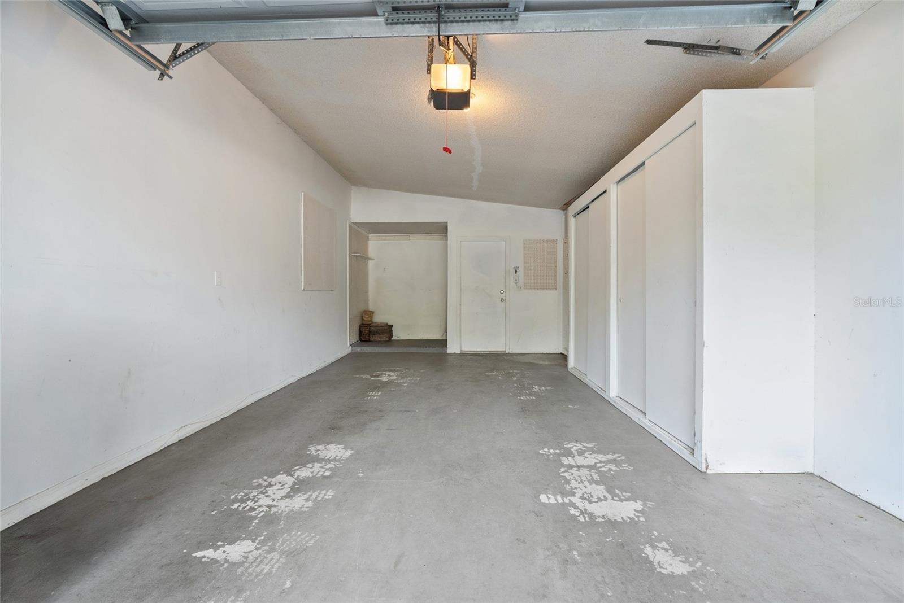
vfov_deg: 73.8
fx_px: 402
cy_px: 302
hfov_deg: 96.7
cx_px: 452
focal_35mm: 16
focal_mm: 16
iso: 1250
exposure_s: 1/30
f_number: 9
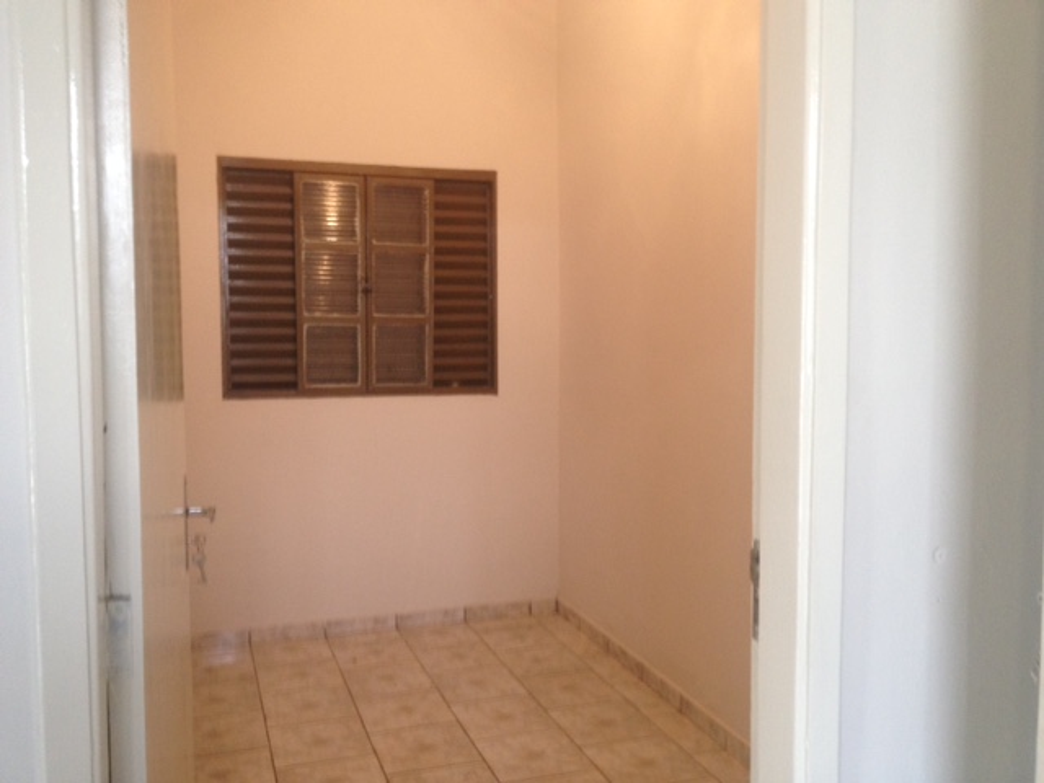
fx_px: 1056
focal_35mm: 35
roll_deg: +2.9
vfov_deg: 40.7
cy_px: 392
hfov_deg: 52.6
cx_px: 522
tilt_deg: -4.8
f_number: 2.4
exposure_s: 1/20
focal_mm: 4.28
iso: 100
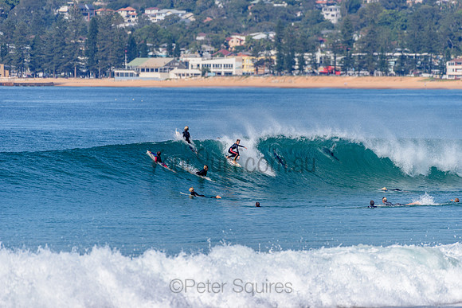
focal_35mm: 500
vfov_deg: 2.8
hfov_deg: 4.1
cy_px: 154
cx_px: 231
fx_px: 6418
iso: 100
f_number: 5.6
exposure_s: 1/2000
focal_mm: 500
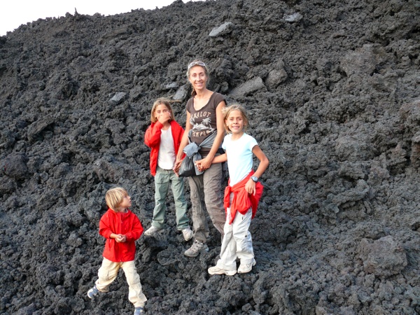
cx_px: 210
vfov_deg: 37.7
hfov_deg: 49.0
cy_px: 158
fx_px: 461
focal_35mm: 38
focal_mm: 8
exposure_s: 1/100
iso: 100
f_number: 3.2
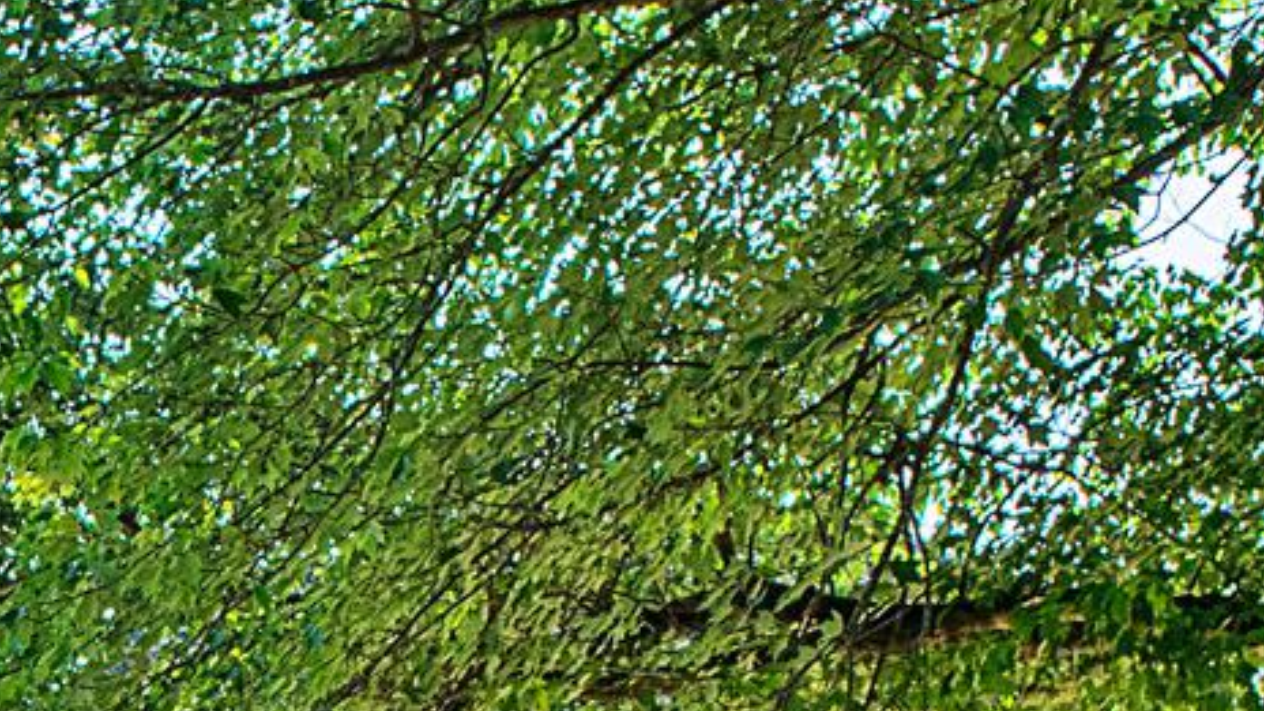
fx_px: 5809
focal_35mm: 173
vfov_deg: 6.8
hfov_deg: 12.1
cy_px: 1312
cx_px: -321
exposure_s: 1/250
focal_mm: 25
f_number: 8
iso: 200
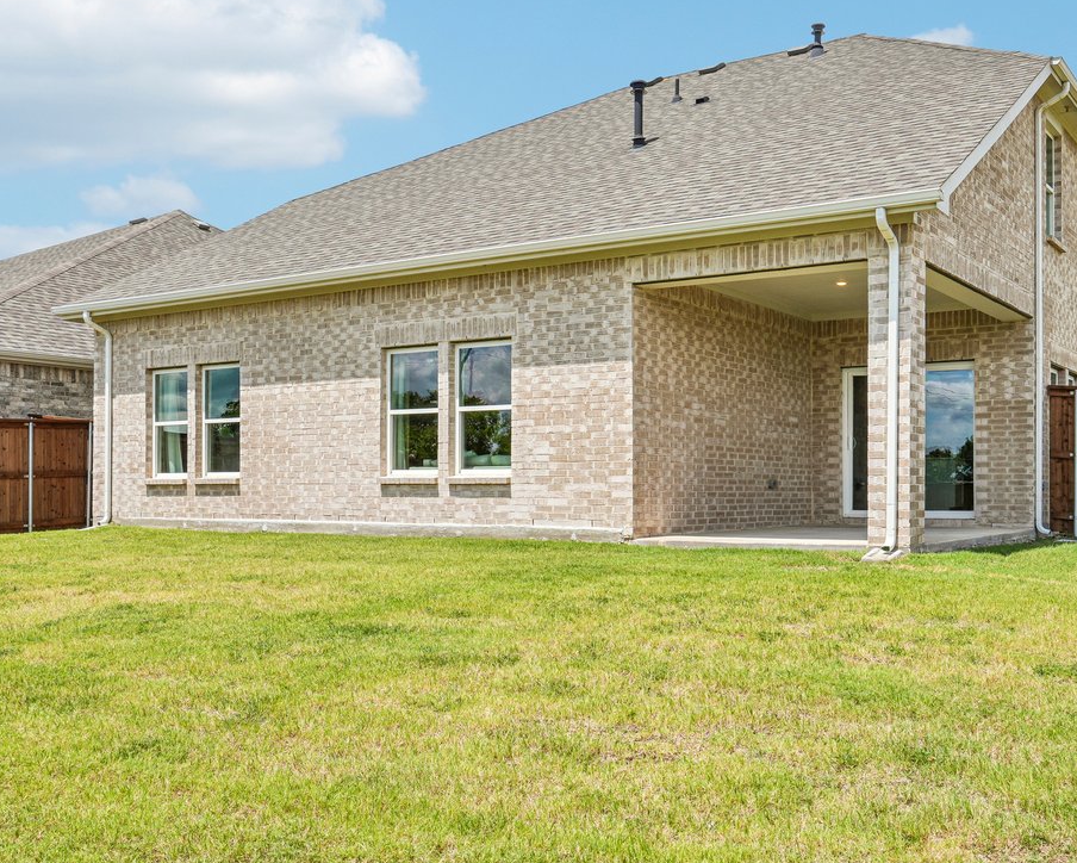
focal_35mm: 34
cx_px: 629
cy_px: 288
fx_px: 1084
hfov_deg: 52.6
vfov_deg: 42.8
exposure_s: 1/500
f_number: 8
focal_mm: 16
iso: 100
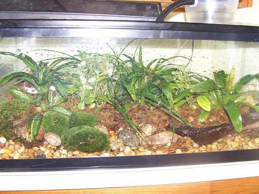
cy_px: 97
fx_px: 262
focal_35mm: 35
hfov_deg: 52.6
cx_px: 130
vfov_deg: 40.7
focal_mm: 6
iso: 80
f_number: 2.8
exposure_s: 1/60
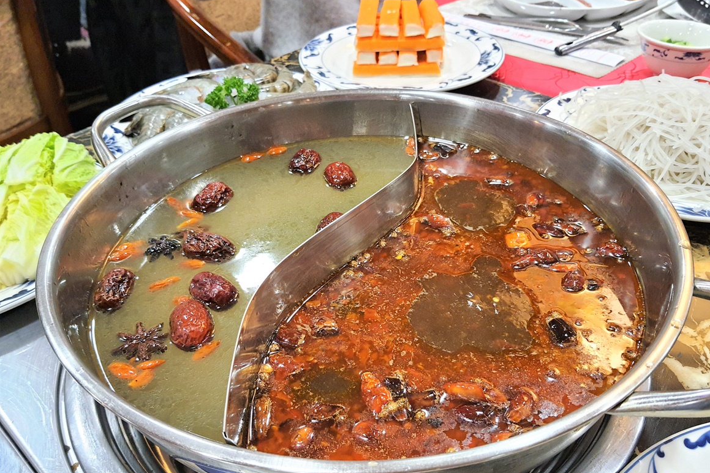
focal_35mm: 28
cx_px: 367
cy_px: 254
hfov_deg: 65.5
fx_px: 552
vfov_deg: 46.4
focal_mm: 4.32
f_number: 1.7
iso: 320
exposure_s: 1/60
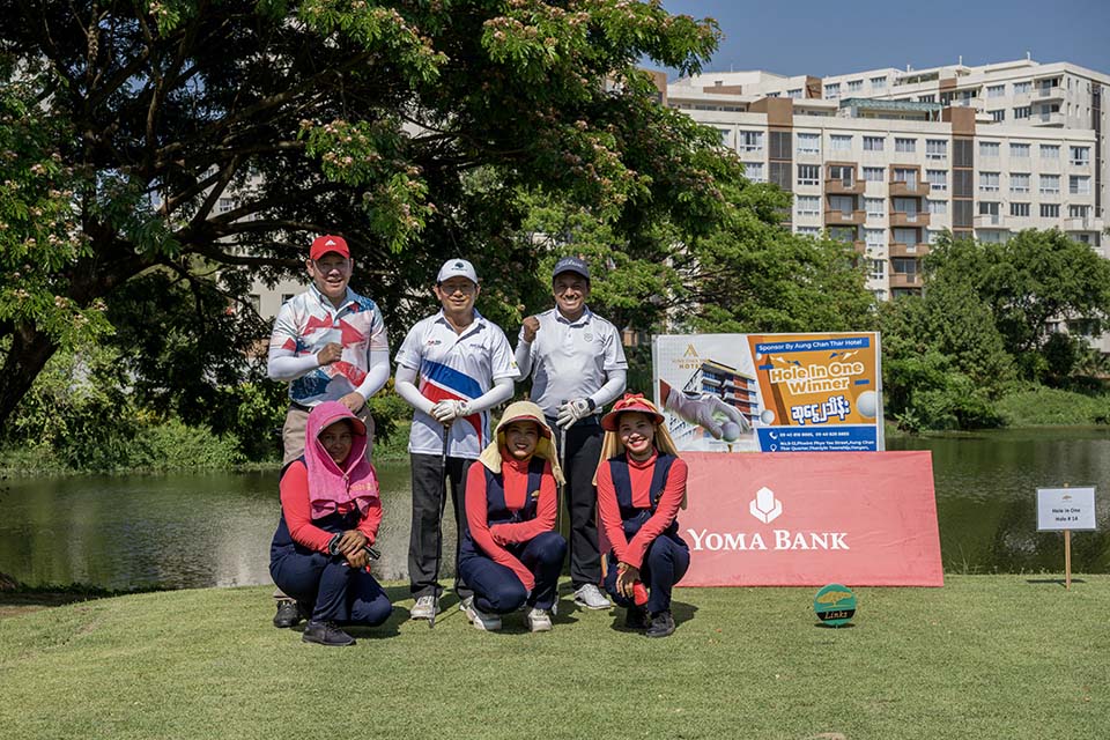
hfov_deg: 40.3
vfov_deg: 27.5
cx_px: 555
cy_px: 370
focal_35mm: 49
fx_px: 1511
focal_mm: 49
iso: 280
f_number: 8
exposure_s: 1/800
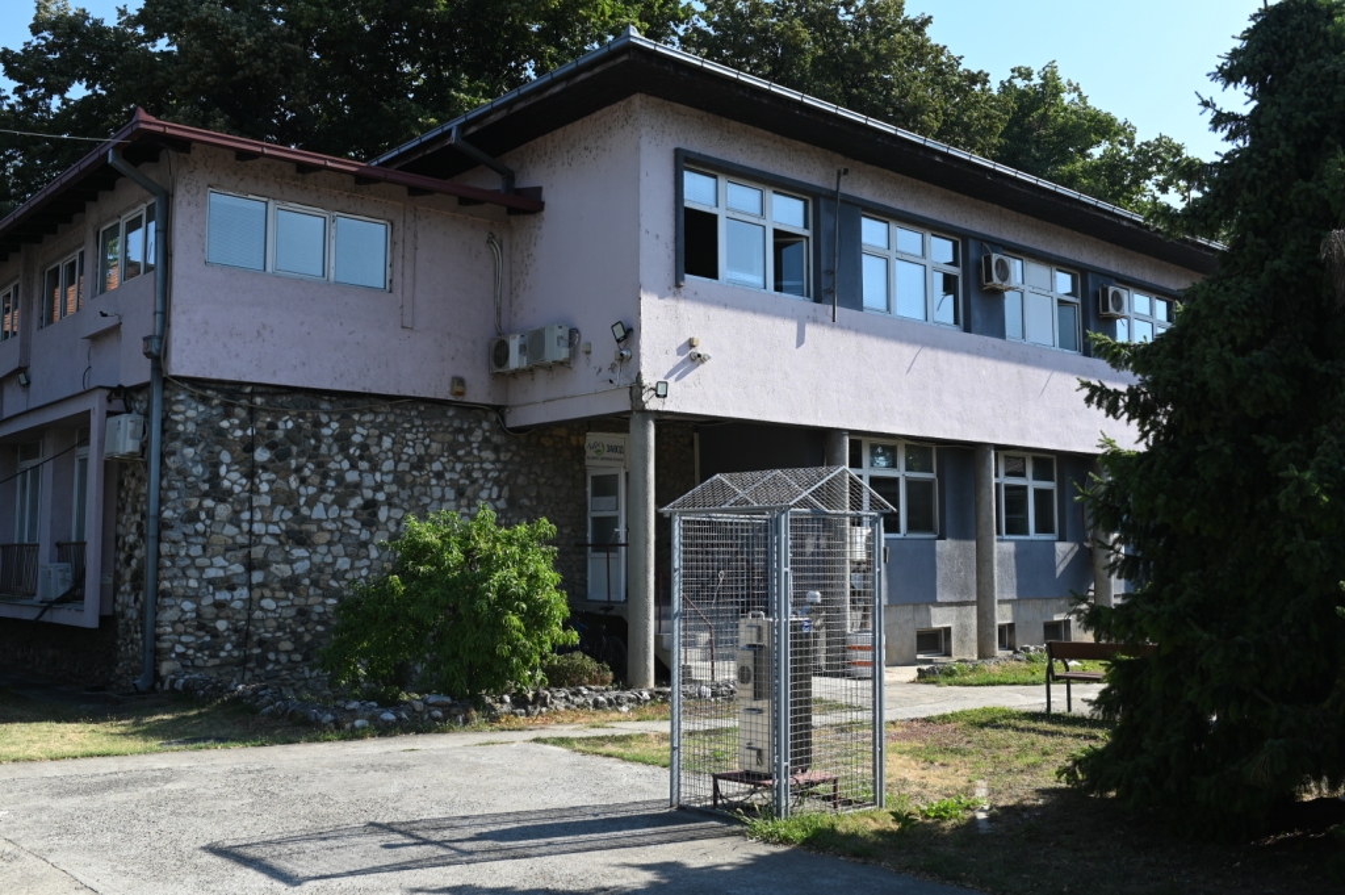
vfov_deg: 37.8
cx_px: 672
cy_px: 448
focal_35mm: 35
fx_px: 1307
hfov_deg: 54.5
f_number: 5
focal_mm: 35
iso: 200
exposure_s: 1/1250
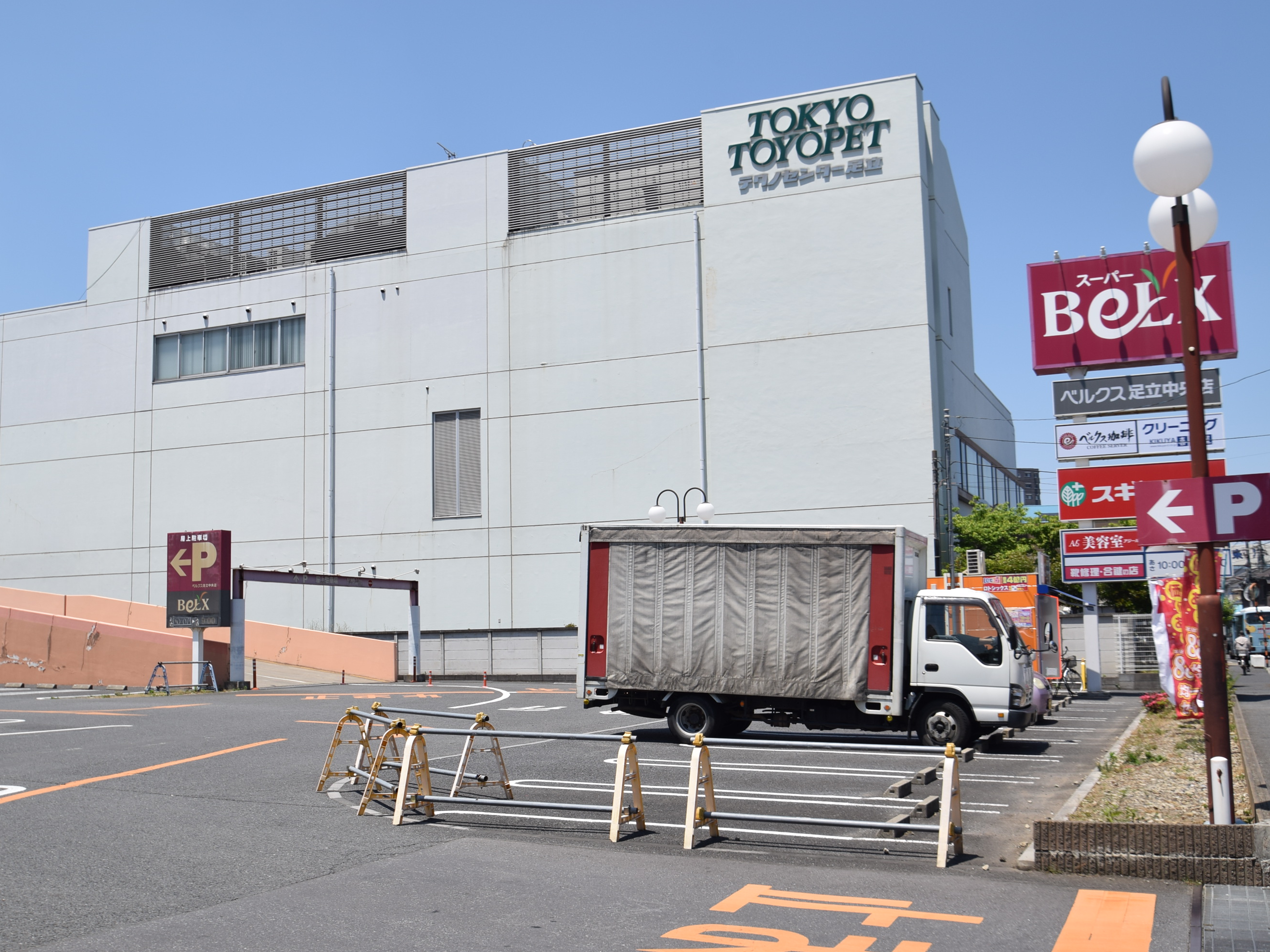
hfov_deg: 51.3
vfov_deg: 39.7
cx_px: 579
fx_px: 1321
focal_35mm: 36
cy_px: 474
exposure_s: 1/250
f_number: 8
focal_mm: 22
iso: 100
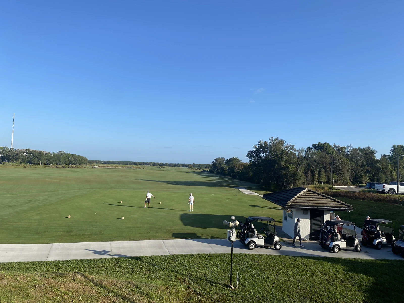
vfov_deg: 53.1
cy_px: 152
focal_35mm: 26
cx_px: 202
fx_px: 303
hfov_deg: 67.3
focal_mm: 4.25
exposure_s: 1/2141
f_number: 1.8
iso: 32
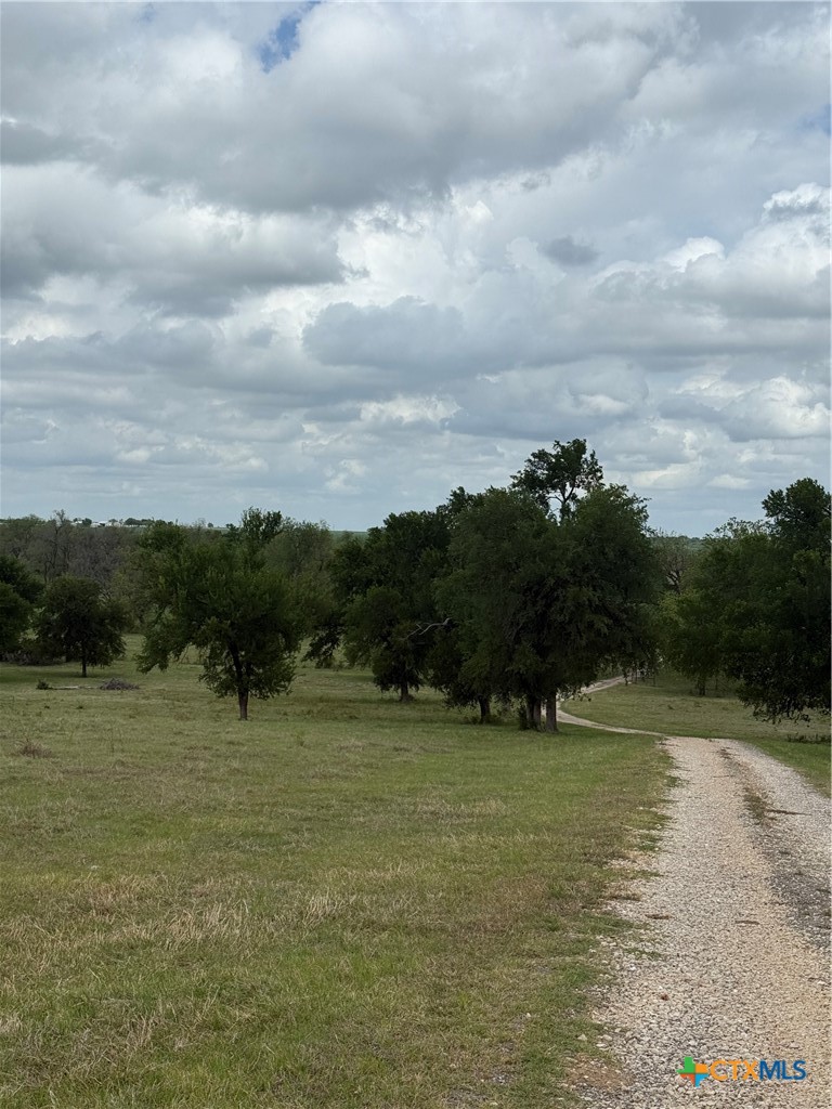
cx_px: 416
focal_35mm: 48
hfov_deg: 30.3
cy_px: 554
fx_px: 1538
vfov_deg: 39.7
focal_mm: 6.76
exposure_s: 1/9901
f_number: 1.78
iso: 64
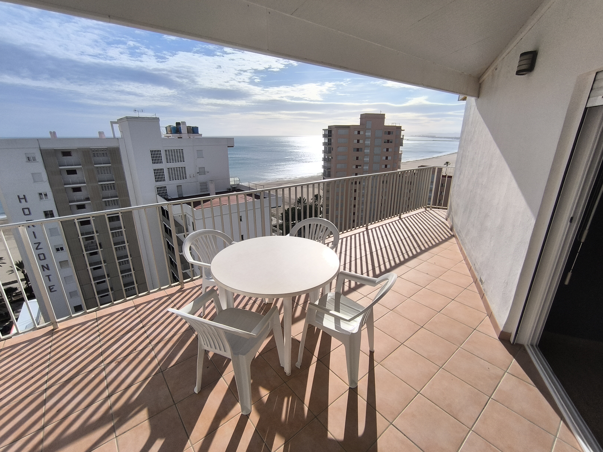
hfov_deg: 94.5
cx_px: 302
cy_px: 226
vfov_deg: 78.1
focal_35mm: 16
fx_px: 279
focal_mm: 1.65
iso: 64
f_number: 2.2
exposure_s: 1/6813
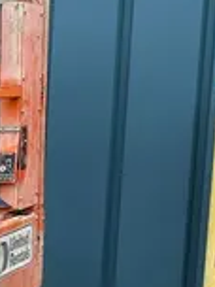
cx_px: -264
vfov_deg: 15.2
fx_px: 1035
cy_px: 341
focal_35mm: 125
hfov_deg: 10.5
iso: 64
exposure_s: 1/121
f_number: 1.8
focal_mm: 4.25
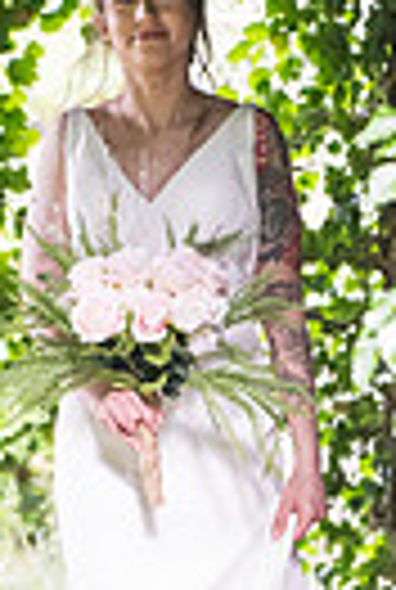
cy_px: 140
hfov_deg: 5.8
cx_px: 292
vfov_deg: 8.5
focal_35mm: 240
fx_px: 3939
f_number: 3.2
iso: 3200
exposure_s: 1/400
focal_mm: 70
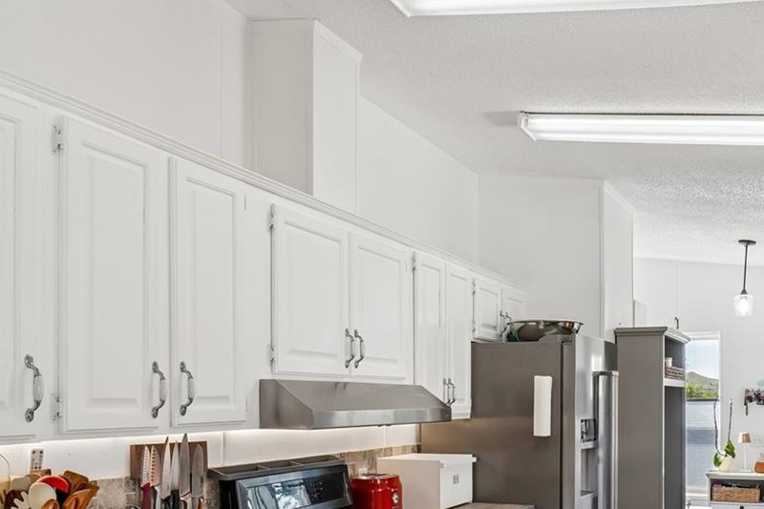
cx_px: 467
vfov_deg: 35.6
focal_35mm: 36
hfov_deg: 52.7
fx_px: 764
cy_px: 410
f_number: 8
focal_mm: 12
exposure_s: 1/50
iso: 400
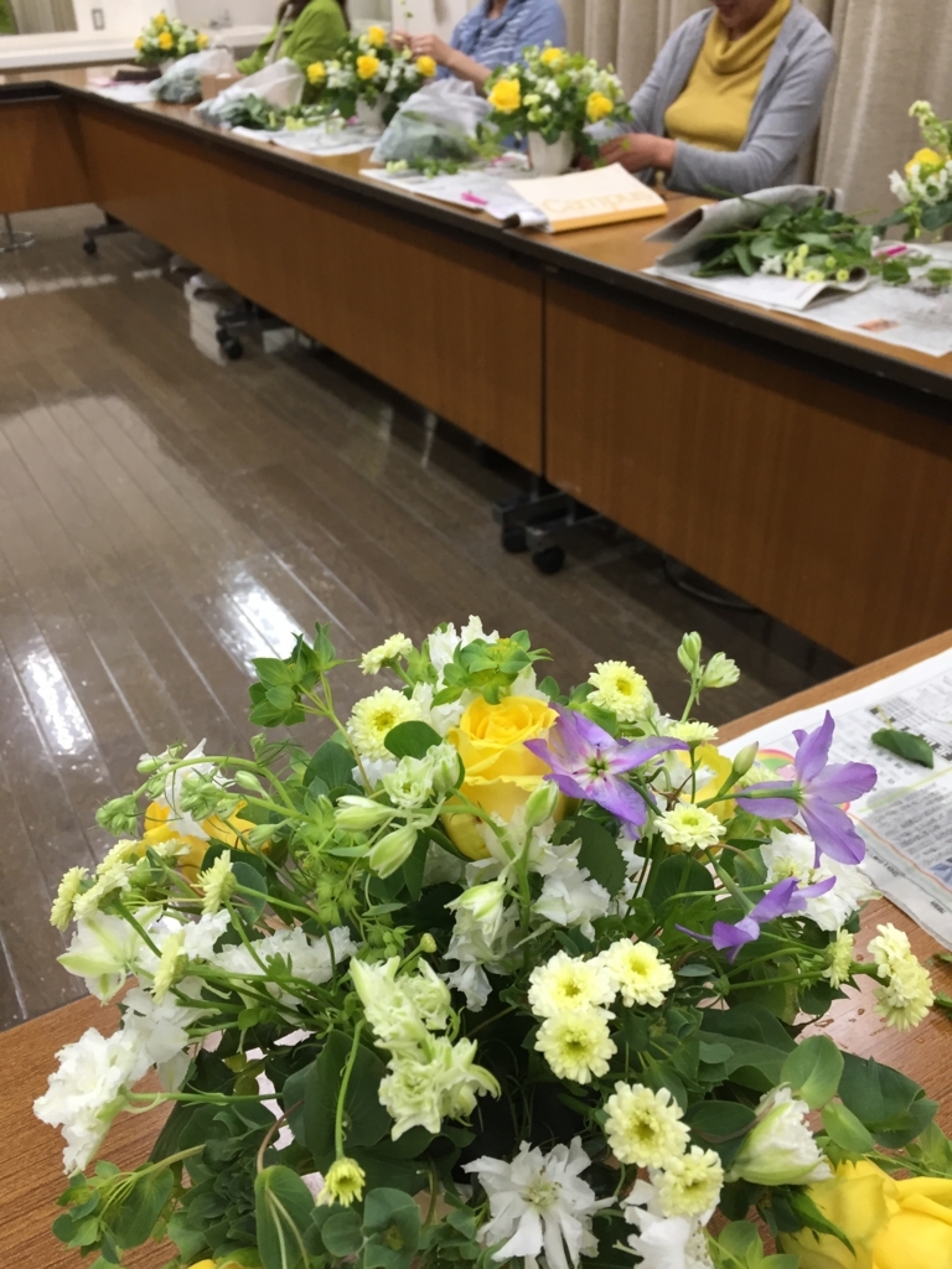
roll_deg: +4.0
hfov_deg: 48.2
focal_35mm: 29
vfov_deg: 61.7
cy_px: 634
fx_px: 1063
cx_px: 476
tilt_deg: -29.2
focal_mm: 4.15
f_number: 2.2
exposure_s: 1/30
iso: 40
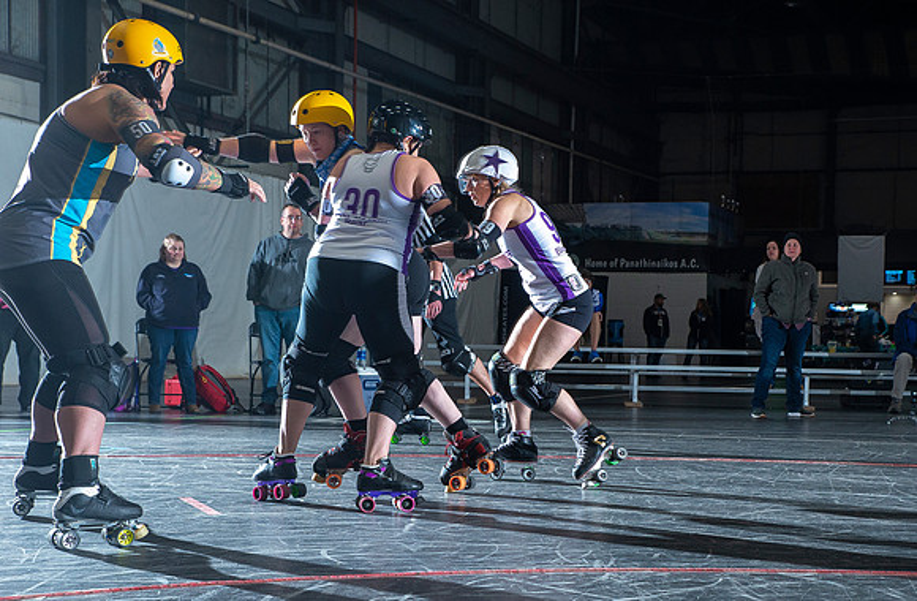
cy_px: 371
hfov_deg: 32.9
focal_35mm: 61
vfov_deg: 21.9
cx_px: 554
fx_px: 1548
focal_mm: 50
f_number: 7.1
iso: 800
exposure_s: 1/160
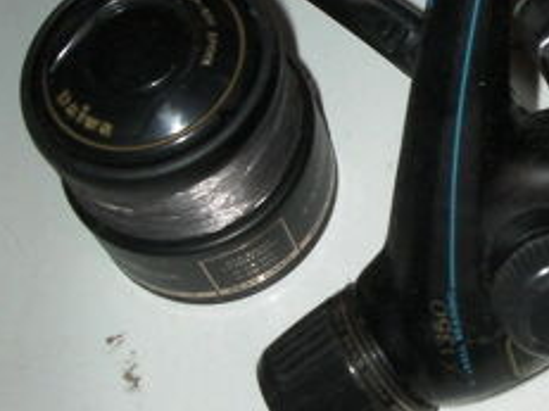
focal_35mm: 79
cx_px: 551
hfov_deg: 23.7
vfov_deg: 18.5
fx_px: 1252
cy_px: 97
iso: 200
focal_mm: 6.3
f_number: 5.6
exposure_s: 1/30
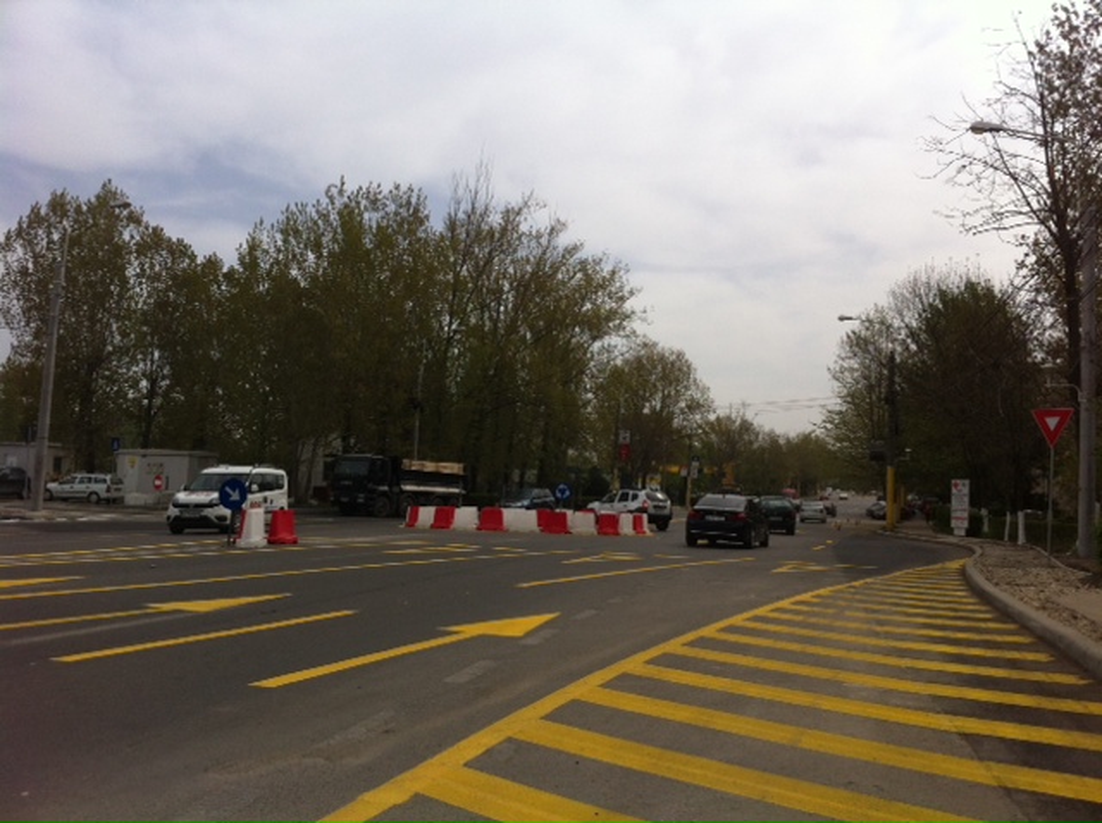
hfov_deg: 52.7
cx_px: 551
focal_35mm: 35
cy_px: 412
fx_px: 1113
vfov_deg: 40.6
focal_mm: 3.85
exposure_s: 1/1588
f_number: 2.8
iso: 80
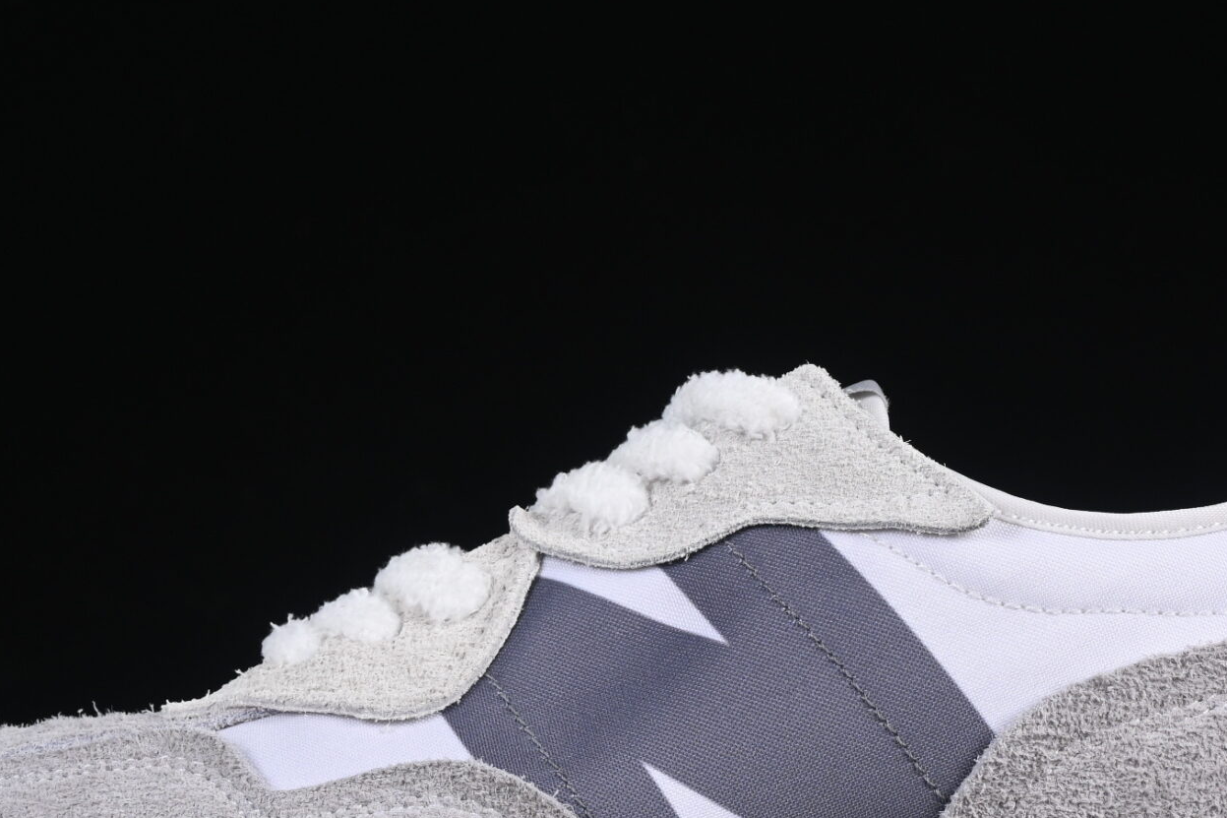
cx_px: 720
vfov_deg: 8.9
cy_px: 560
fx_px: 5248
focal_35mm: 154
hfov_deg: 13.3
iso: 160
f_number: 8
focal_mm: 50
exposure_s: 1/80
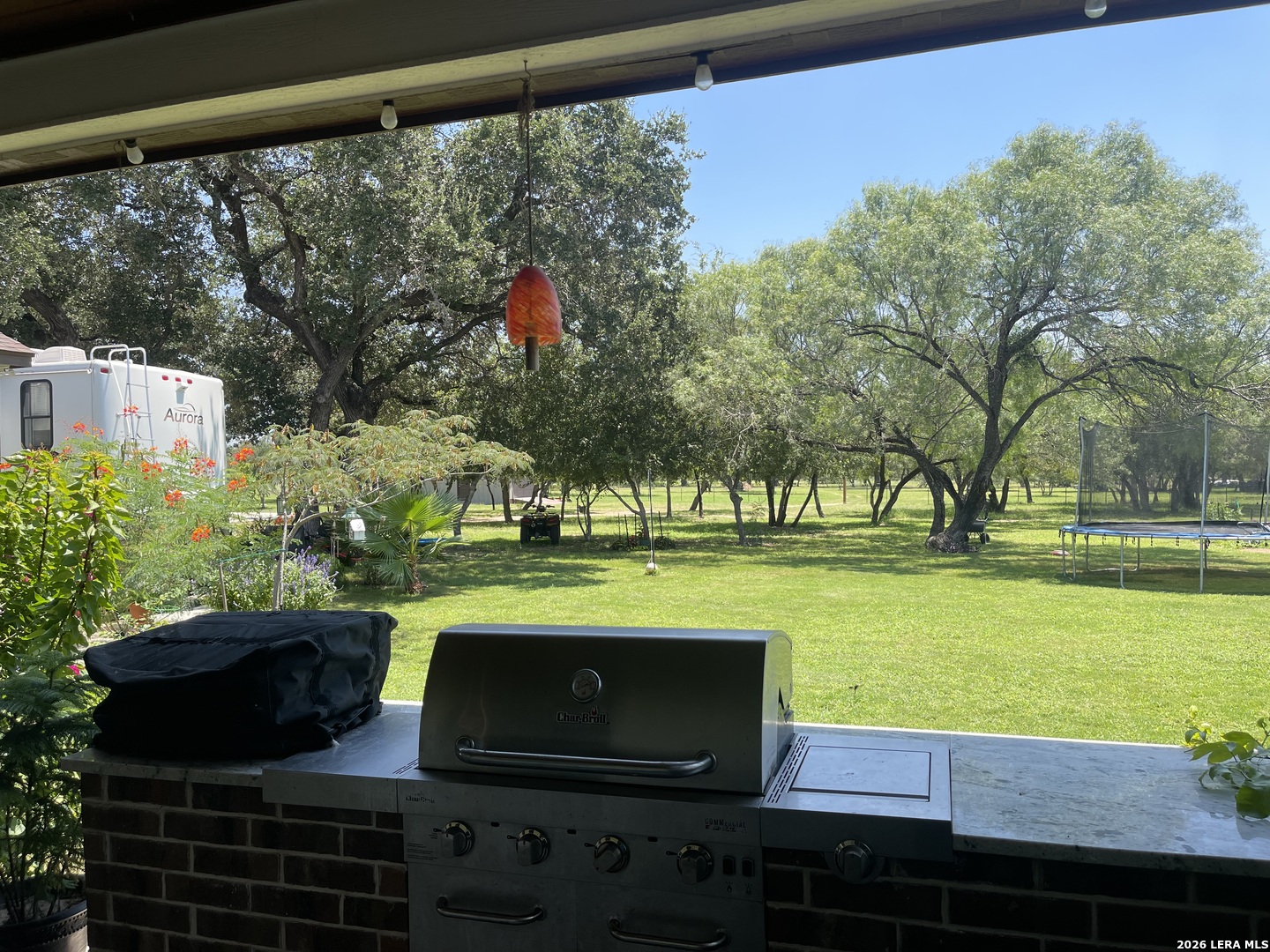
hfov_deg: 69.4
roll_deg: +1.4
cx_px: 635
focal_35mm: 25
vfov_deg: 54.9
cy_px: 476
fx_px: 917
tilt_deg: -0.2
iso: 32
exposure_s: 1/1067
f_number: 1.6
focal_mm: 5.1
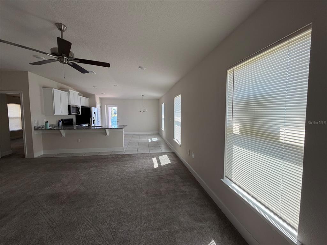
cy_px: 122
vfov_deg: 85.7
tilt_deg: -4.6
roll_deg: +0.3
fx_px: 132
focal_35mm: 14
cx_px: 164
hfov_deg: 102.1
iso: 64
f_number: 2.2
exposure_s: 1/121
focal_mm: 2.22
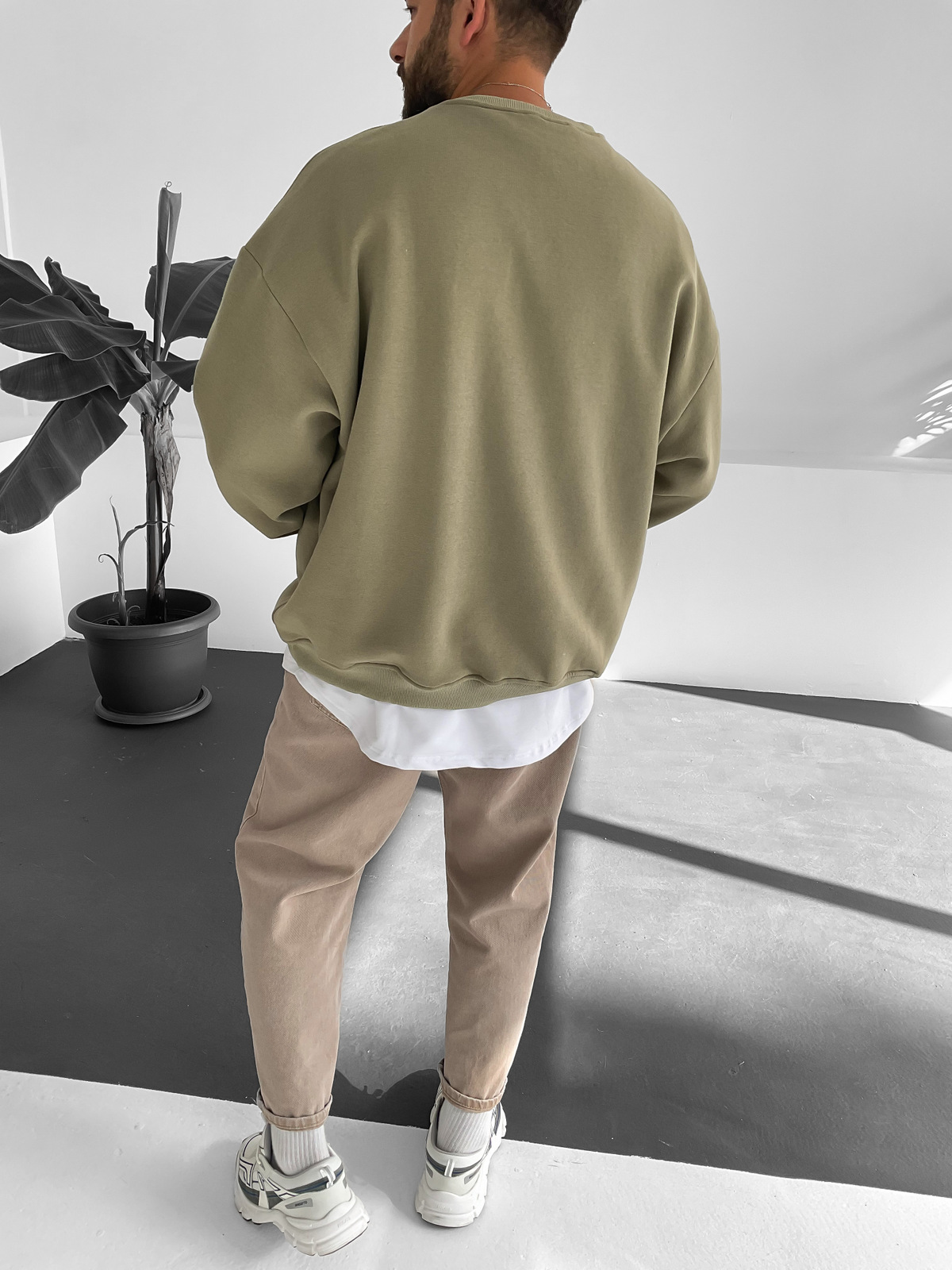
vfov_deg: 61.7
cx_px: 476
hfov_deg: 48.2
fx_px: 1063
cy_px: 635
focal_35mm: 29
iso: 20
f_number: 1.8
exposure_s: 1/120
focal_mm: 3
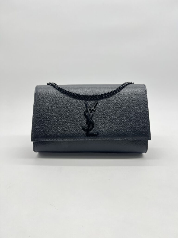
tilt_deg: -14.2
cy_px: 119
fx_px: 178
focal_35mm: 26
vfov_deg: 67.3
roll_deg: +0.5
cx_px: 89
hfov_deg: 53.1
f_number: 1.5
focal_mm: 5.7
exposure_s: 1/116
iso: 32
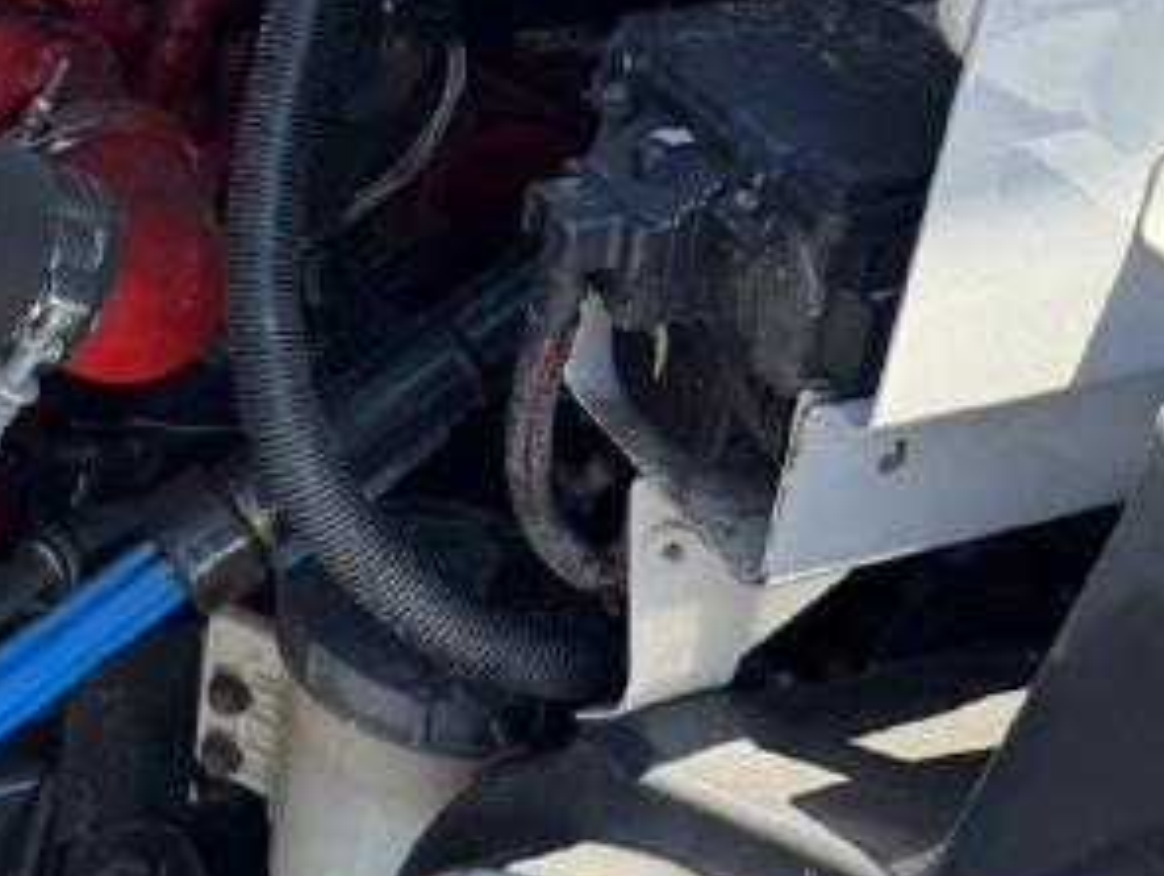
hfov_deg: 28.2
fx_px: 2188
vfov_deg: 21.9
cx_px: 39
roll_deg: -2.7
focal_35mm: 65
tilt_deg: -27.0
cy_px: 32
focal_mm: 6.76
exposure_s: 1/593
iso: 80
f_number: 1.78
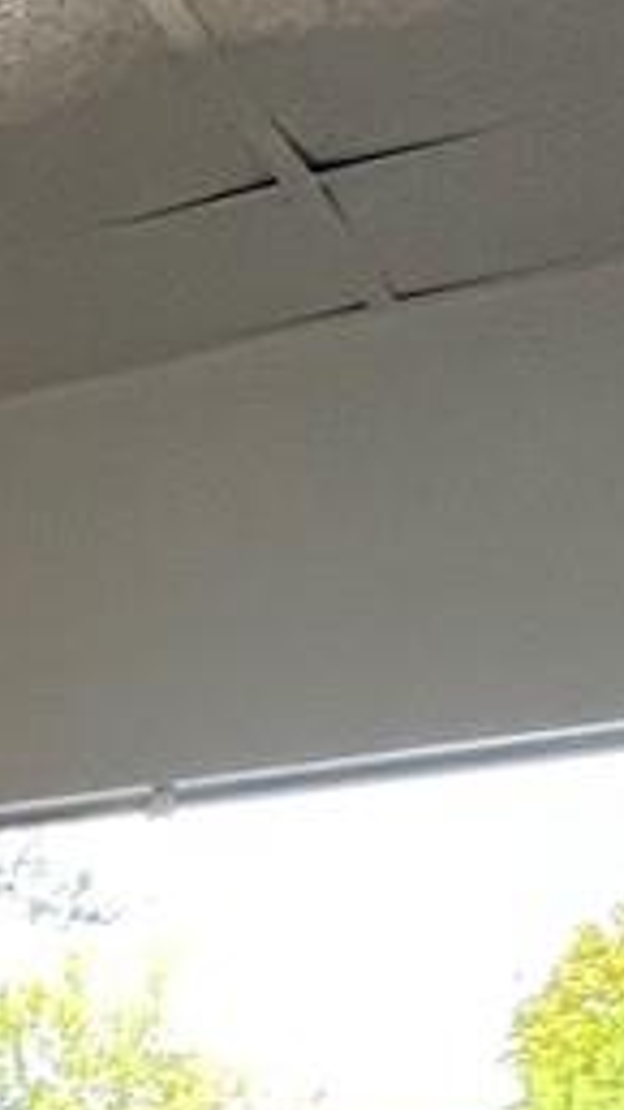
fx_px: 2590
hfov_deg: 10.0
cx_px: -1278
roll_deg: +1.3
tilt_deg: -11.8
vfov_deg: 19.0
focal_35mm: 88
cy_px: 1958
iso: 64
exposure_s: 1/120
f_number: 1.8
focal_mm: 1.57
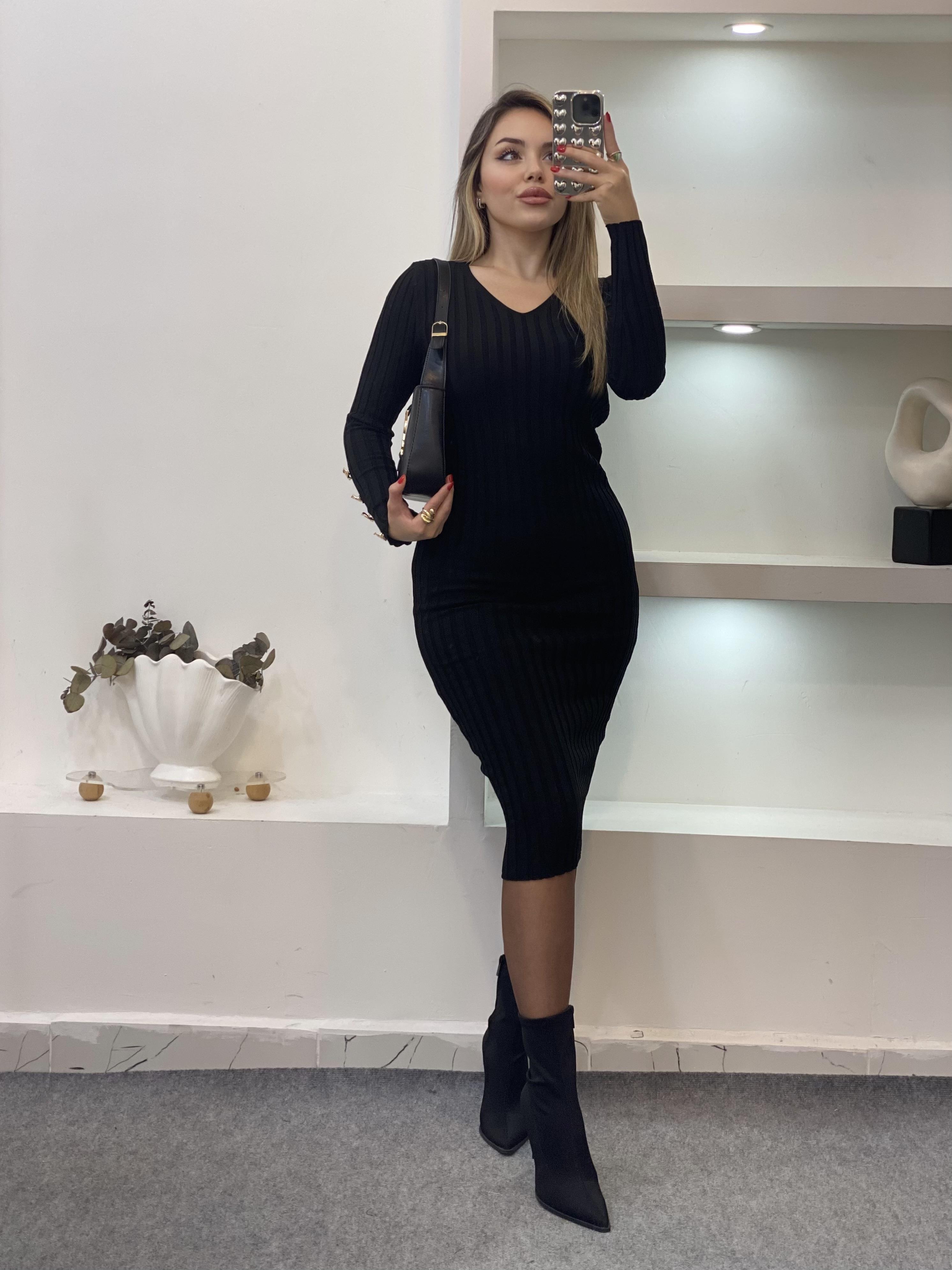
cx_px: 476
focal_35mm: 52
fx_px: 1907
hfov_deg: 28.0
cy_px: 635
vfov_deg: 36.8
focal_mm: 6
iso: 80
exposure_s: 1/100
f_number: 2
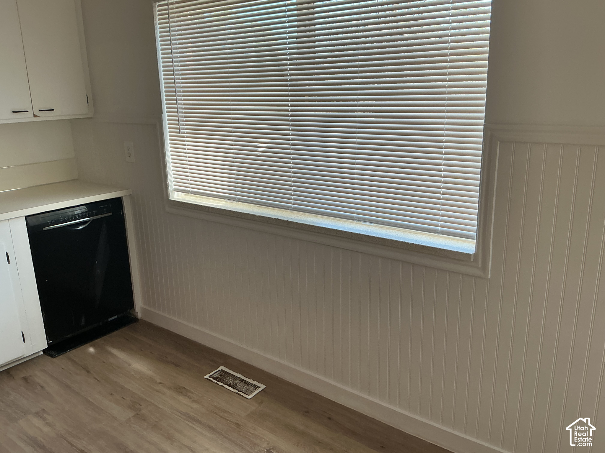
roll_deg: +1.8
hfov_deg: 61.7
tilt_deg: -17.7
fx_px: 507
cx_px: 302
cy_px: 226
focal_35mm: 29
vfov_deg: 48.2
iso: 20
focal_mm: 3
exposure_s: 1/100
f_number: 1.8
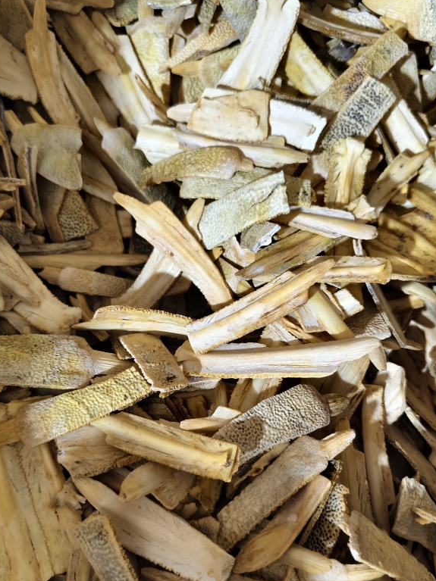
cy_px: 334
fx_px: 538
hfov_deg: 44.1
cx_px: 208
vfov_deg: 56.6
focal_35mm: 32
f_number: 1.88
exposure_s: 1/33.3
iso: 1027
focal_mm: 5.56
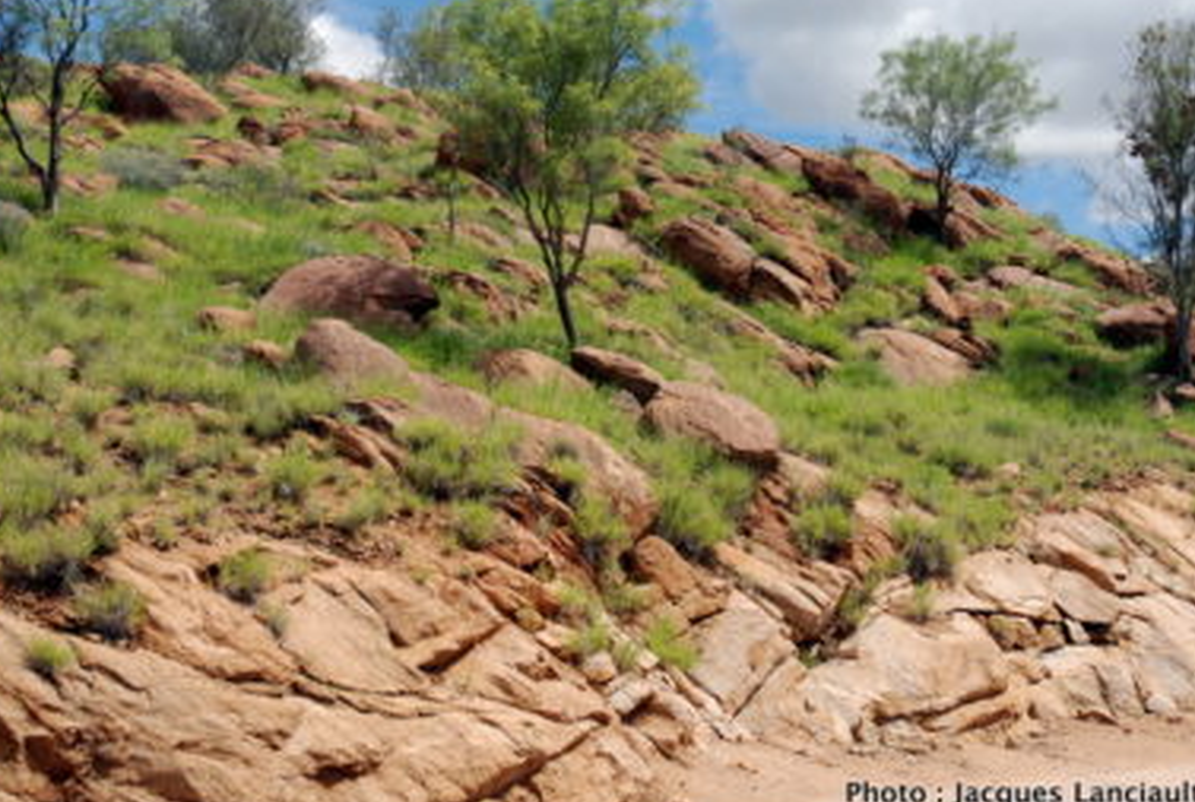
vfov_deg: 23.6
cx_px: 643
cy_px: 309
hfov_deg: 34.6
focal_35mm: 58
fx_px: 1918
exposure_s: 1/125
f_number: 5.6
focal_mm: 29
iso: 100
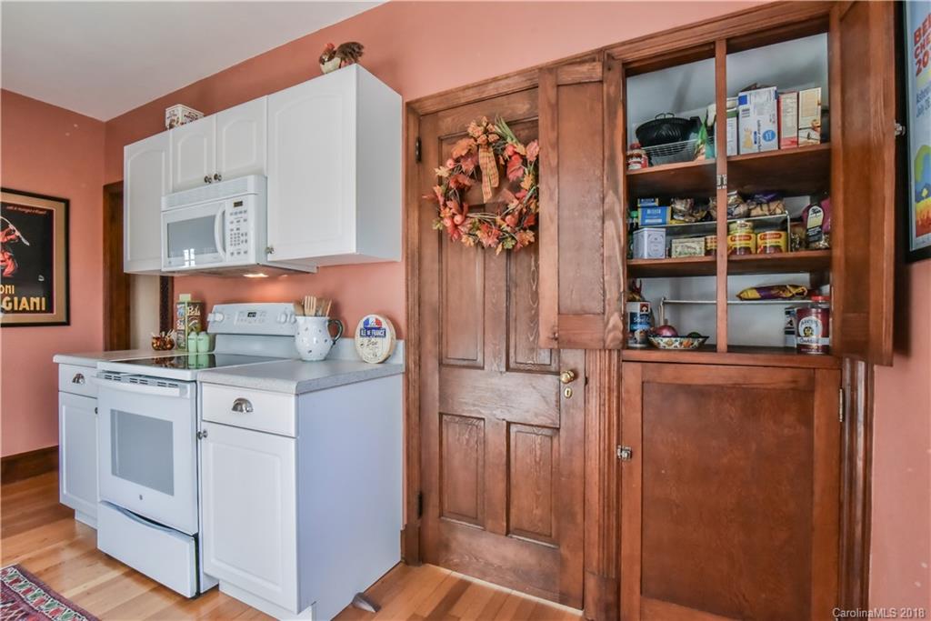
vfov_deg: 73.8
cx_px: 466
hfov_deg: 96.7
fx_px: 414
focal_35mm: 16
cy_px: 310
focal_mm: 16
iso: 4000
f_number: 13
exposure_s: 1/160
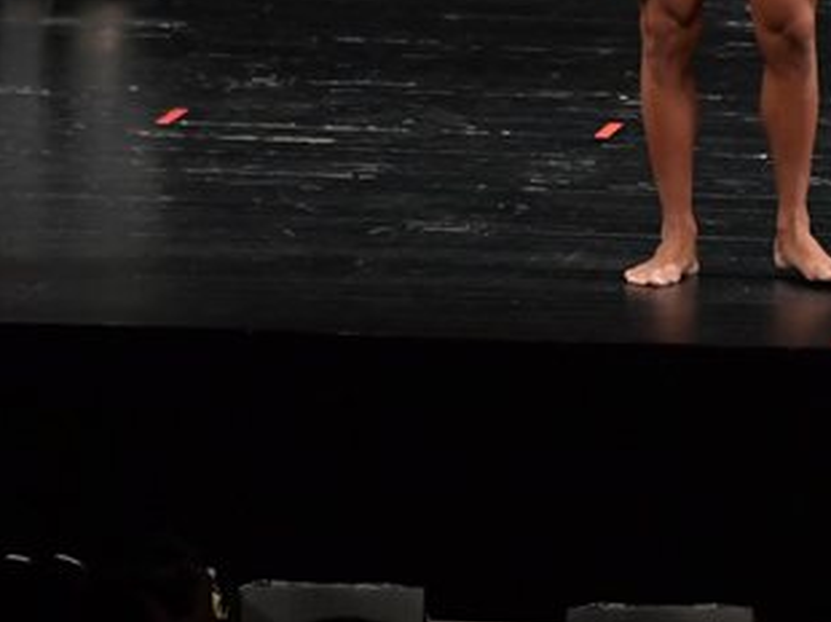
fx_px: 11658
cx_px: 862
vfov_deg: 3.1
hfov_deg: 4.1
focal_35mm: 486
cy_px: -16
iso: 3200
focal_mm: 135
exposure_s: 1/400
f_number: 5.6
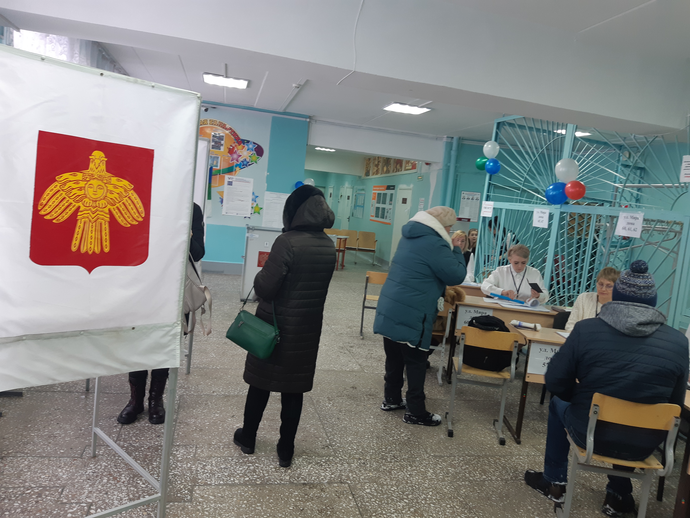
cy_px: 259
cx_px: 345
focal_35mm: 26
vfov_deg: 53.1
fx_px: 518
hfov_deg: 67.3
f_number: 1.7
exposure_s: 1/50
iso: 64
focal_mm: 3.93
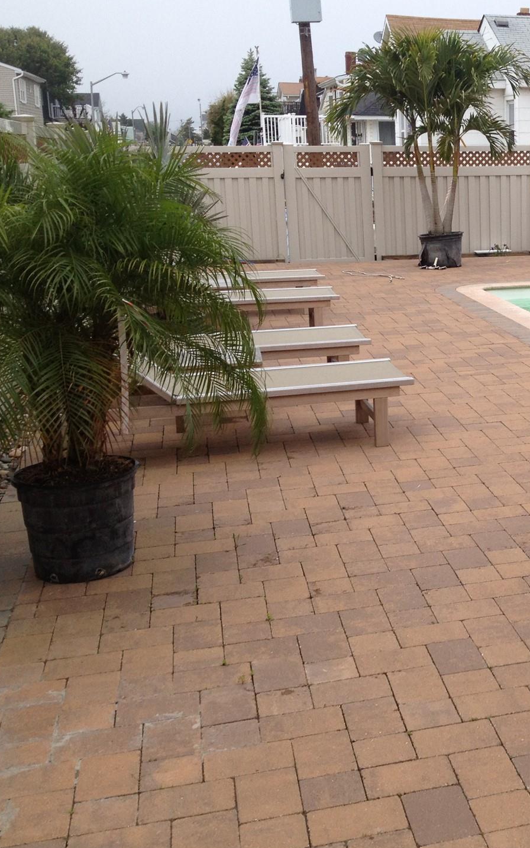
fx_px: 1225
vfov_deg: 38.2
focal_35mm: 53
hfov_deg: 23.1
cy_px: 420
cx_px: 563
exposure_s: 1/613
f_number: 2.4
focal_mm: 4.28
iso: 64
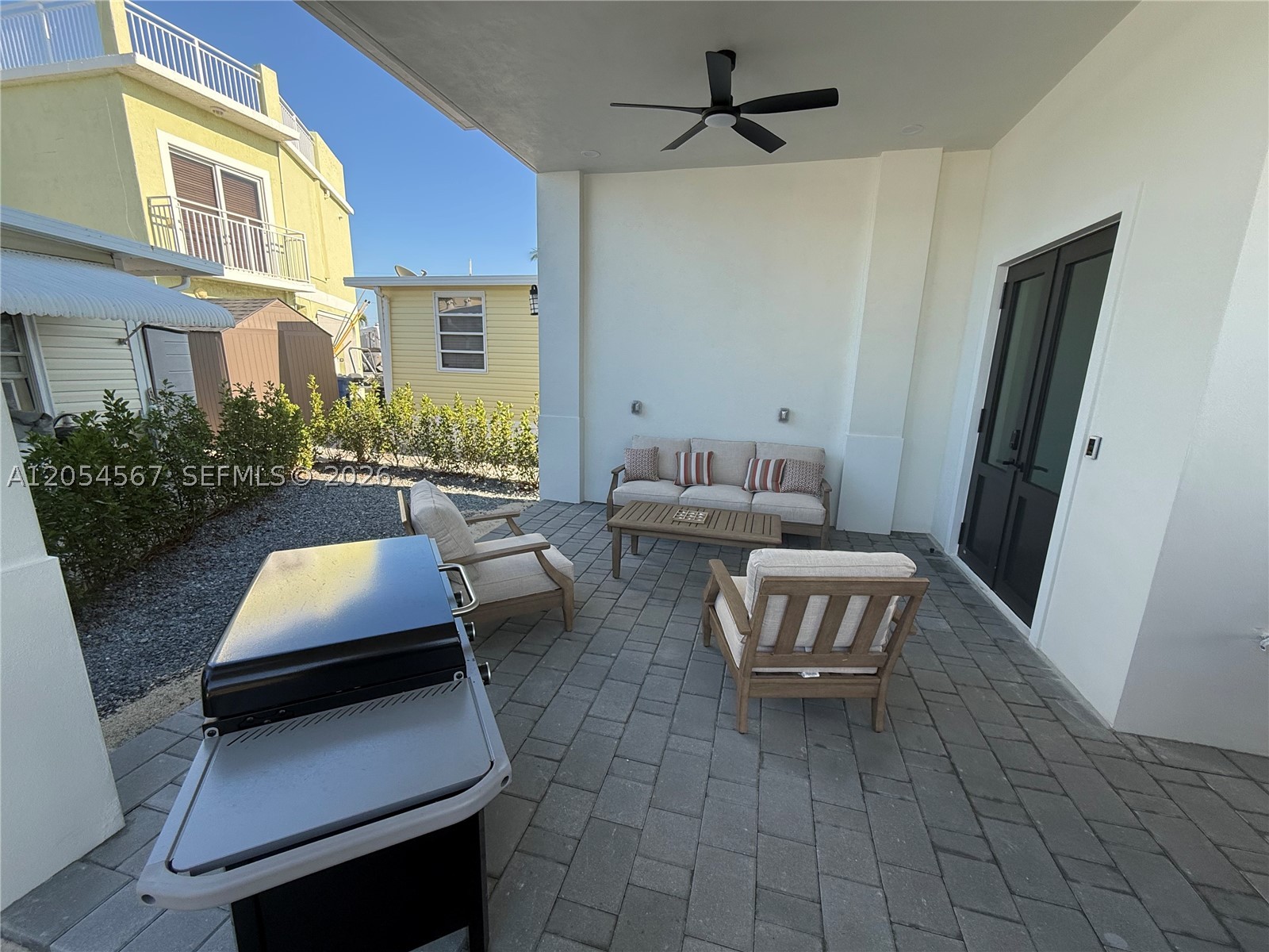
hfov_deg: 102.1
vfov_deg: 85.7
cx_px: 634
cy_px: 476
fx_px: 513
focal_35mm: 14
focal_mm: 2.22
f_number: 2.2
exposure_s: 1/448
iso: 64
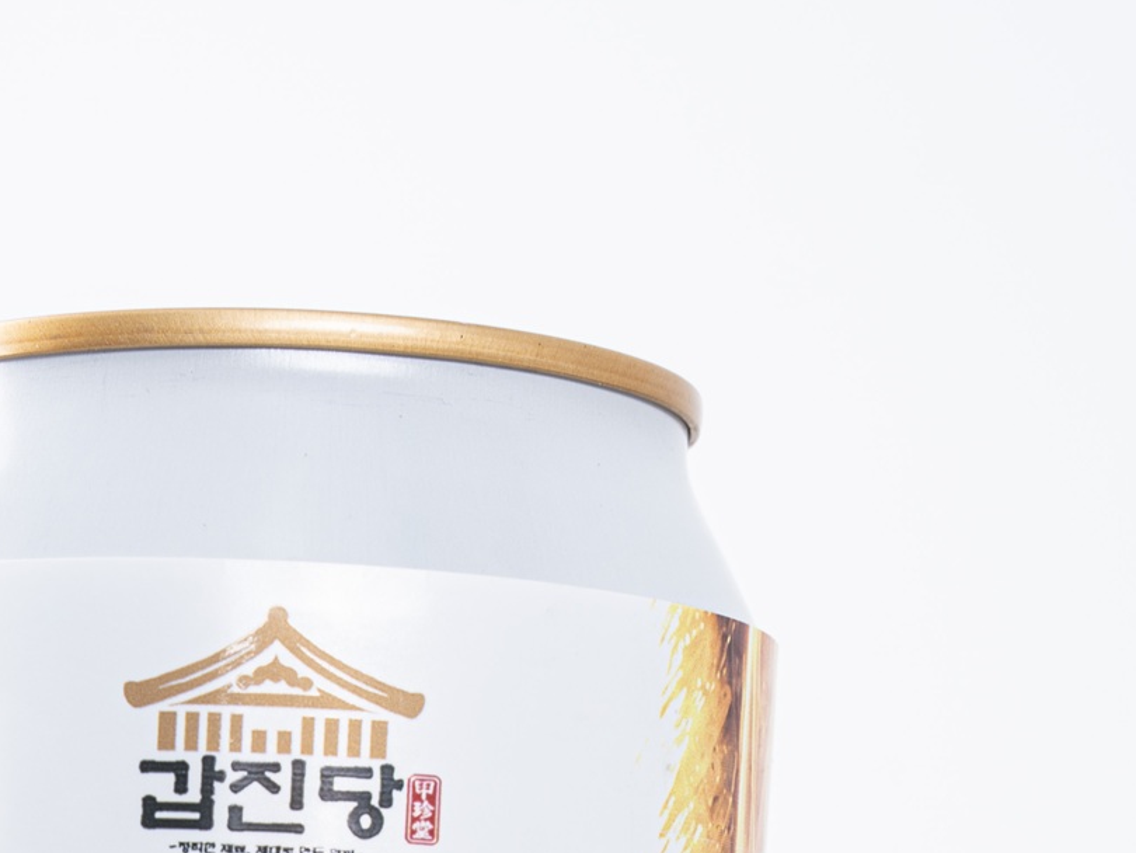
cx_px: 81
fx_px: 5405
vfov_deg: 8.5
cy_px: 1806
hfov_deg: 11.9
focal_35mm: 165
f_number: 11
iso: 100
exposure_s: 1/100
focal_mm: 49.5
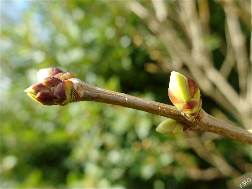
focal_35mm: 28
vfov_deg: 49.7
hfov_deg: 63.4
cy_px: 94
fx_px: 204
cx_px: 126
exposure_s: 1/320
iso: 100
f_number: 2.8
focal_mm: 6
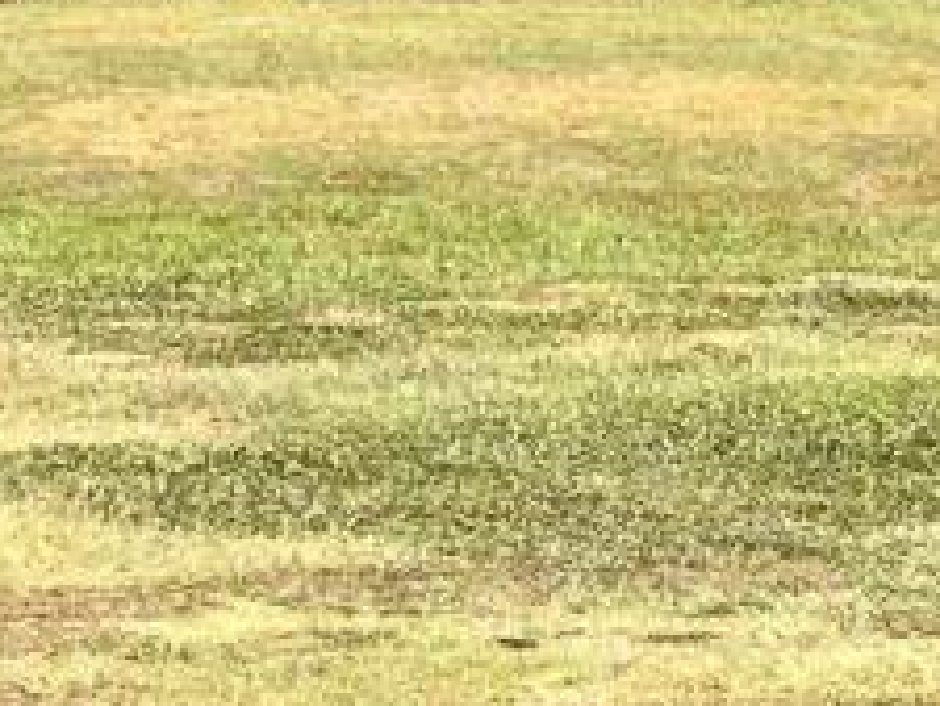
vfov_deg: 5.7
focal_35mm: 256
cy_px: -823
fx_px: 6955
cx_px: 1262
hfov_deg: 7.6
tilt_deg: +0.2
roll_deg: +0.5
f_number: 1.78
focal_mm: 6.86
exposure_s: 1/3472
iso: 64
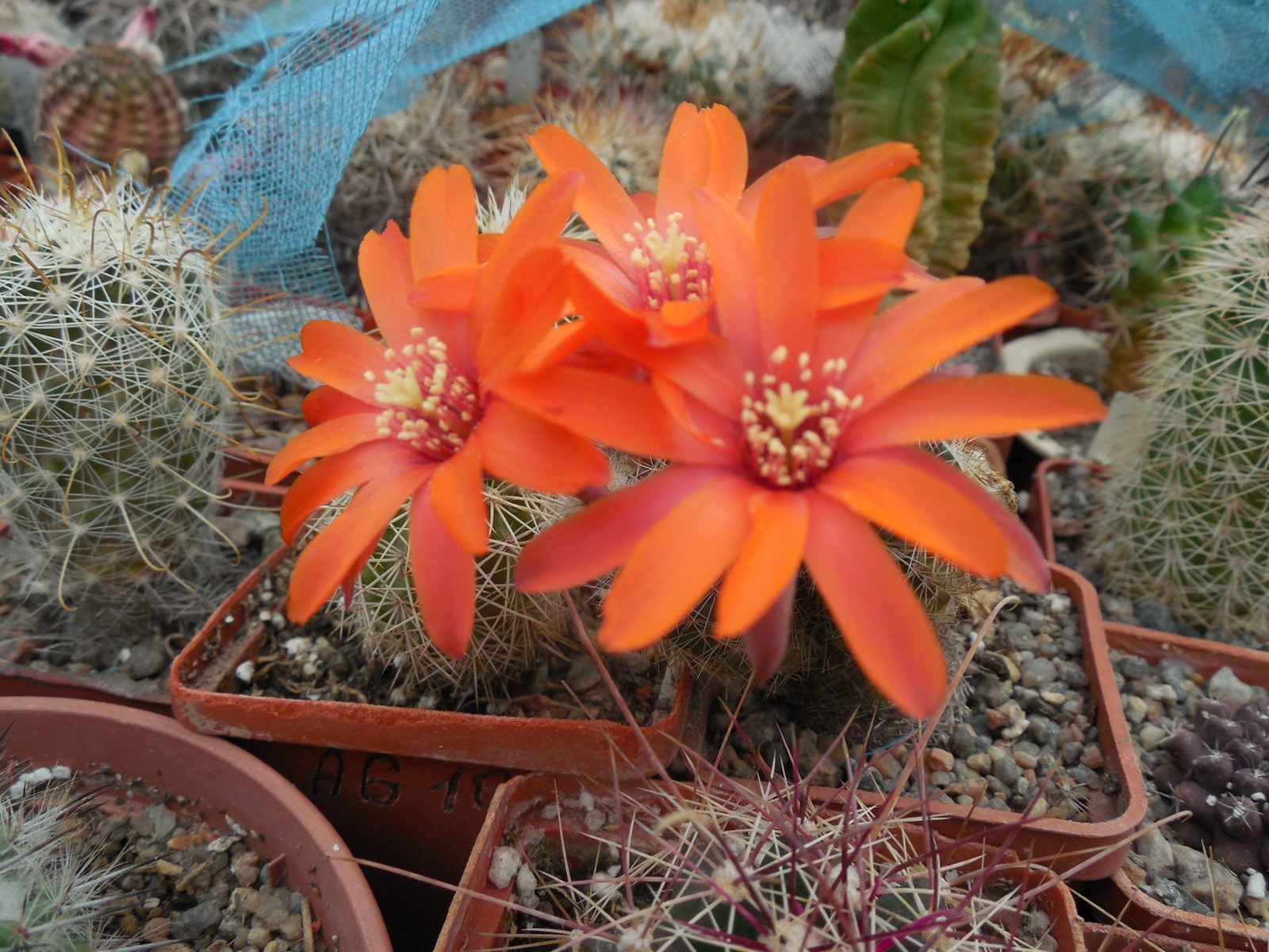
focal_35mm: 31
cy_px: 476
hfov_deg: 58.4
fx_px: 1136
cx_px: 634
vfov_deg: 45.4
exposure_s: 1/320
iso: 125
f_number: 3.6
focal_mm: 5.6
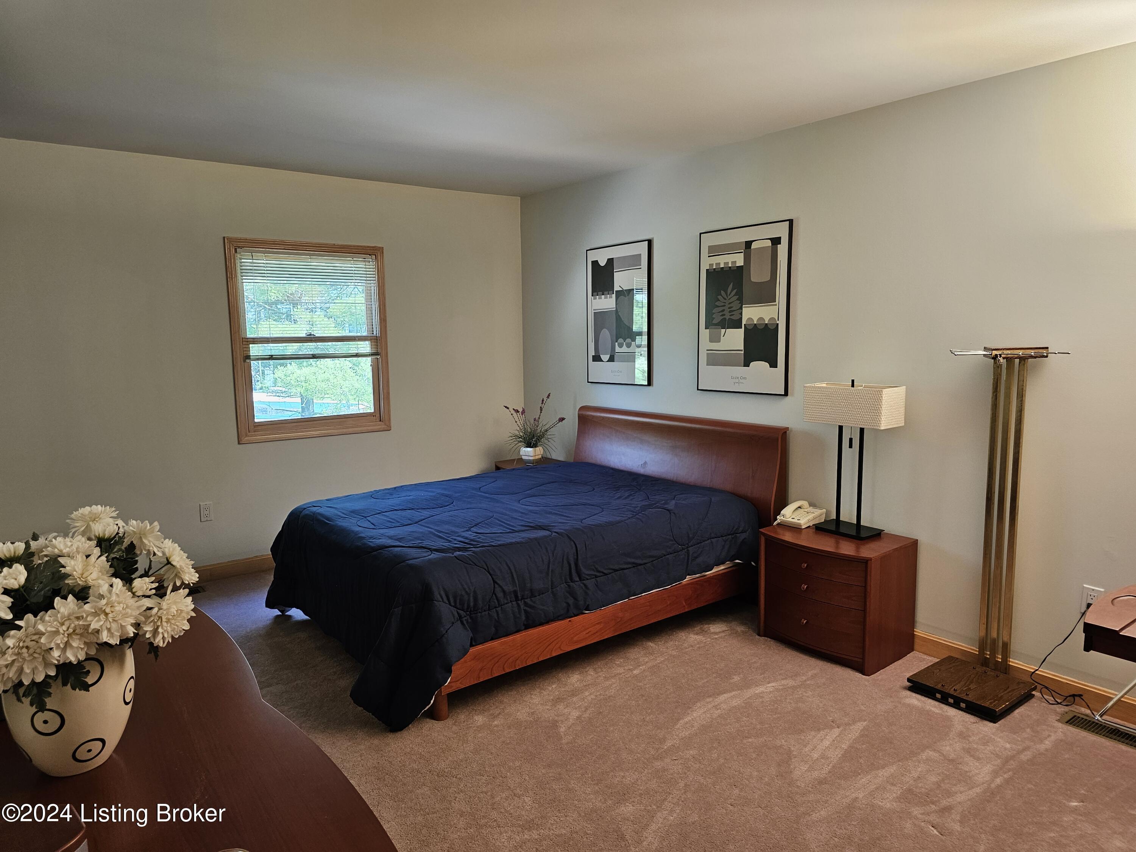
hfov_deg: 73.9
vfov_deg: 58.9
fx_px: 755
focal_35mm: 23
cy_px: 426
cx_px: 568
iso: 160
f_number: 1.7
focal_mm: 6.3
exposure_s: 1/120
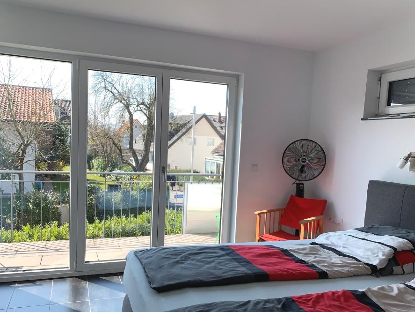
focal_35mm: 30
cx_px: 212
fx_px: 360
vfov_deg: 46.7
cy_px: 179
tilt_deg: -4.9
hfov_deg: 59.9
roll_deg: -3.2
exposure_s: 1/669
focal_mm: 4.25
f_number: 1.8
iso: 25
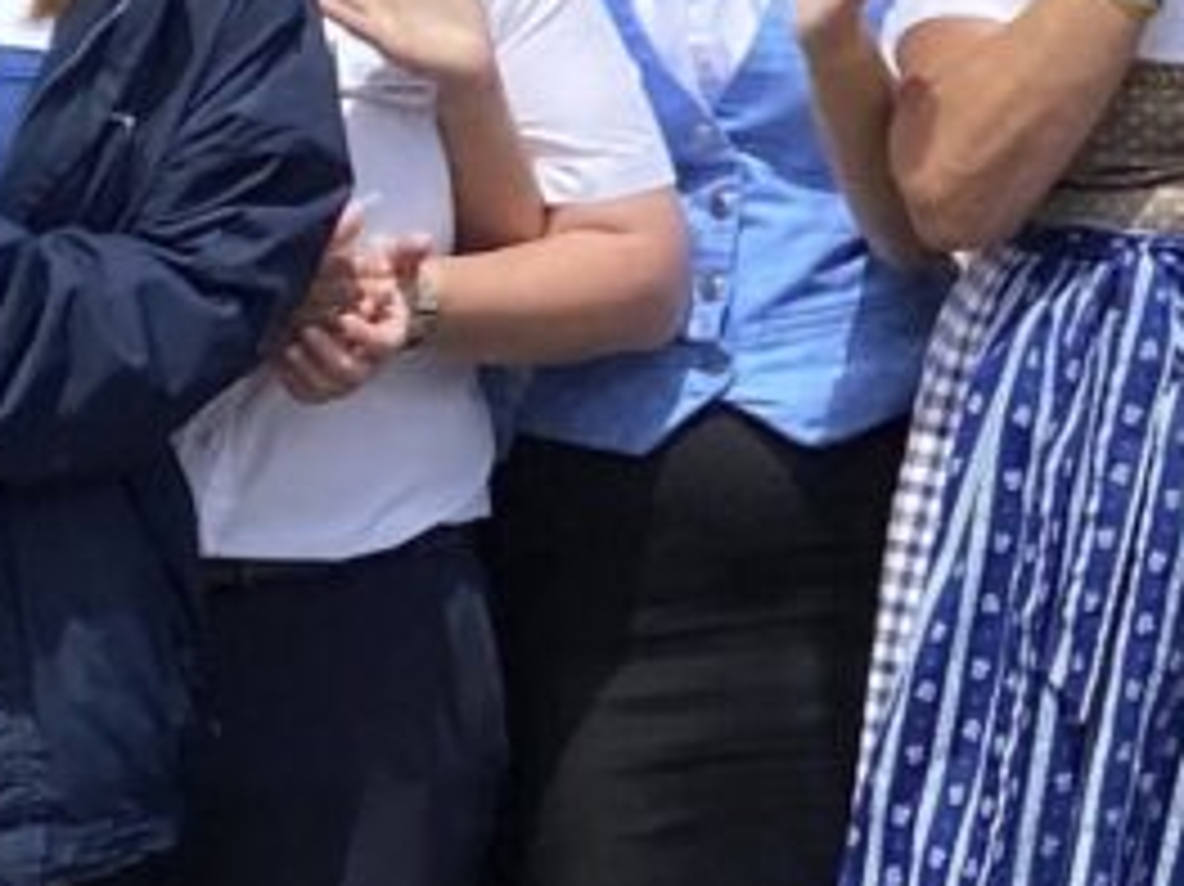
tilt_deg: +5.3
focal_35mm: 196
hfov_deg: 9.4
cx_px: 2445
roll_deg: +2.0
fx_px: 6701
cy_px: -528
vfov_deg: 7.4
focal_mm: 4.25
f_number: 1.8
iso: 32
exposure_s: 1/3049
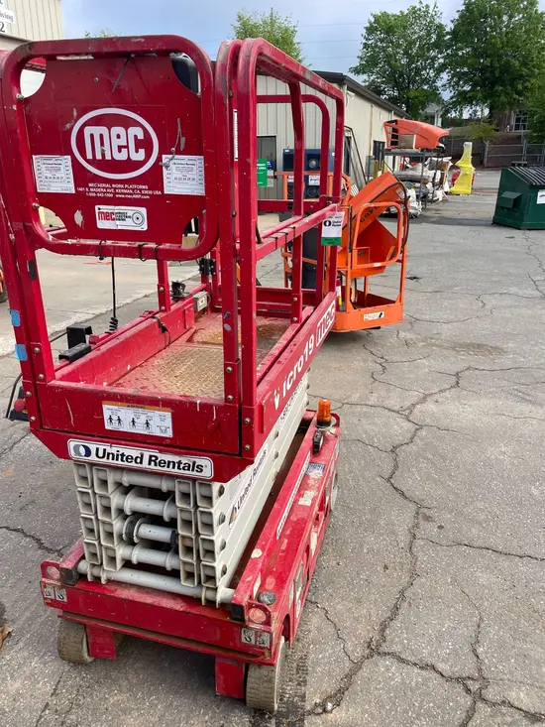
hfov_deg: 53.1
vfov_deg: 67.3
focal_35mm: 26
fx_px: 546
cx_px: 272
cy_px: 364
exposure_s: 1/1435
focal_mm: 4.2
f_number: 1.6
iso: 32
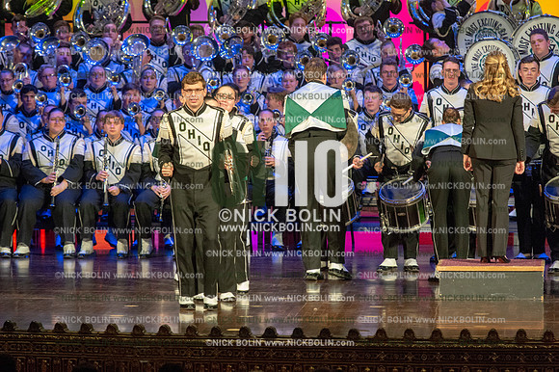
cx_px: 280
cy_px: 186
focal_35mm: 240
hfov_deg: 8.6
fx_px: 3724
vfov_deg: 5.7
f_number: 5.6
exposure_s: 1/250
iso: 8000
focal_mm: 240
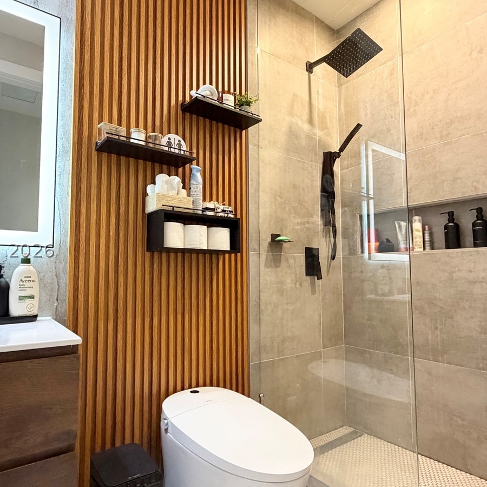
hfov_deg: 69.5
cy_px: 250
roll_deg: -0.2
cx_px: 220
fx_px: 350
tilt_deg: +4.2
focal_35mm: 22
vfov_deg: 69.6
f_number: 2.2
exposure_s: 1/60
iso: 500
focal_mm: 2.22
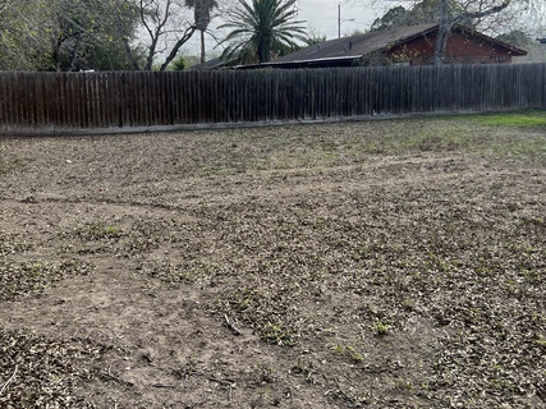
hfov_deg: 47.9
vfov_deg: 36.5
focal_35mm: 39
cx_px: 276
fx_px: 615
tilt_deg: -5.3
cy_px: 142
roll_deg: +0.6
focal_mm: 5.7
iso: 50
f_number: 1.5
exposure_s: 1/1808
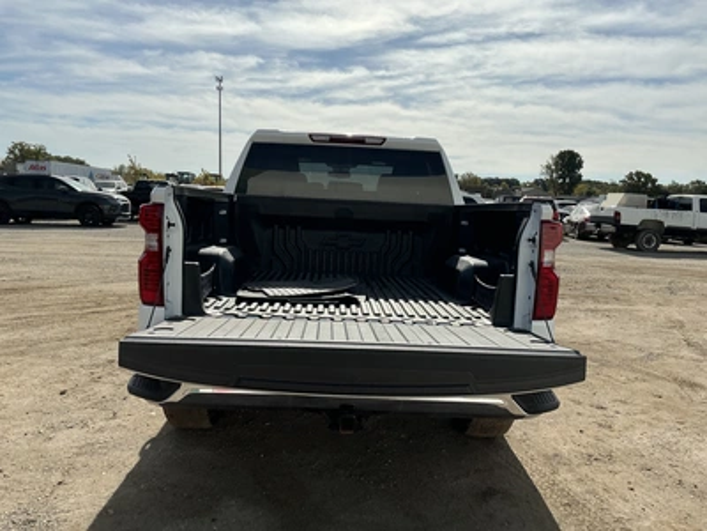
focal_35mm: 28
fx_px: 572
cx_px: 354
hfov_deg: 63.4
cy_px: 266
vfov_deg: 49.7
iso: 25
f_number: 1.8
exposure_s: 1/3534
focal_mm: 3
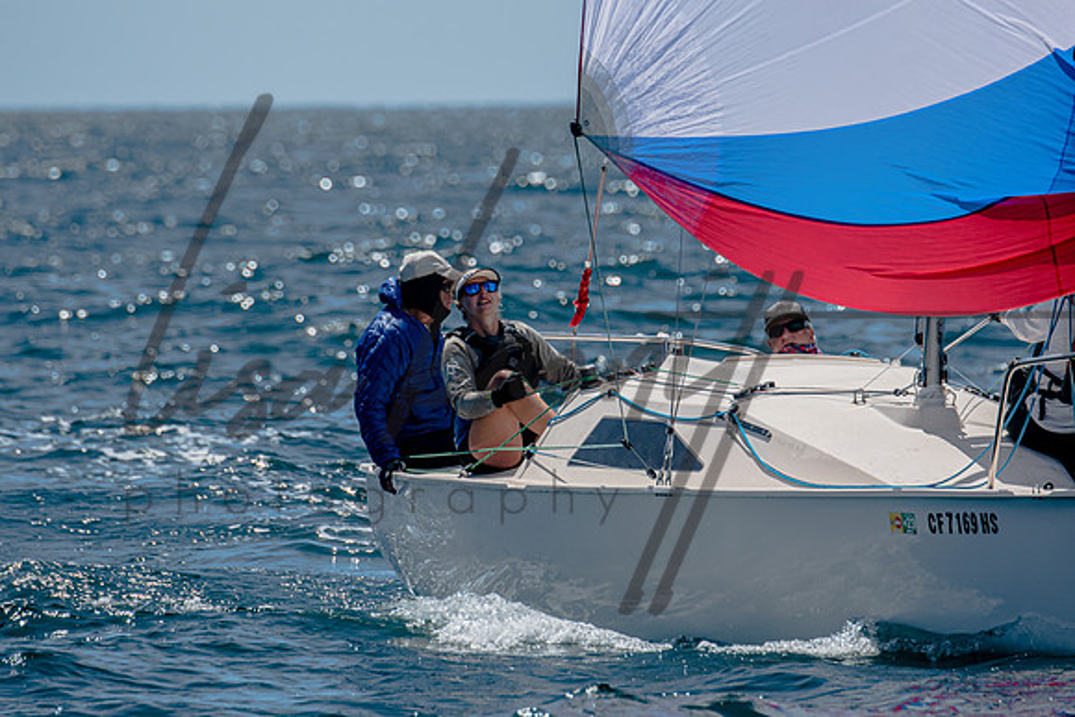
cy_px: 358
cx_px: 538
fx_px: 17024
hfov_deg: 3.6
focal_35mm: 570
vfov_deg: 2.4
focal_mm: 380
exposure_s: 1/2000
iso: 200
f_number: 5.6
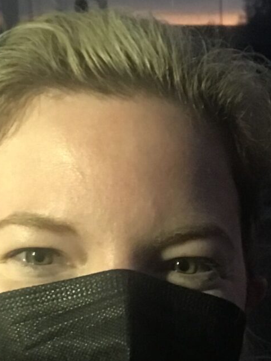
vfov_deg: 20.2
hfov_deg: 15.1
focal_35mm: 96
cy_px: 295
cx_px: 282
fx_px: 1001
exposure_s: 1/21
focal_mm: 2.87
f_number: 2.2
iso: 200
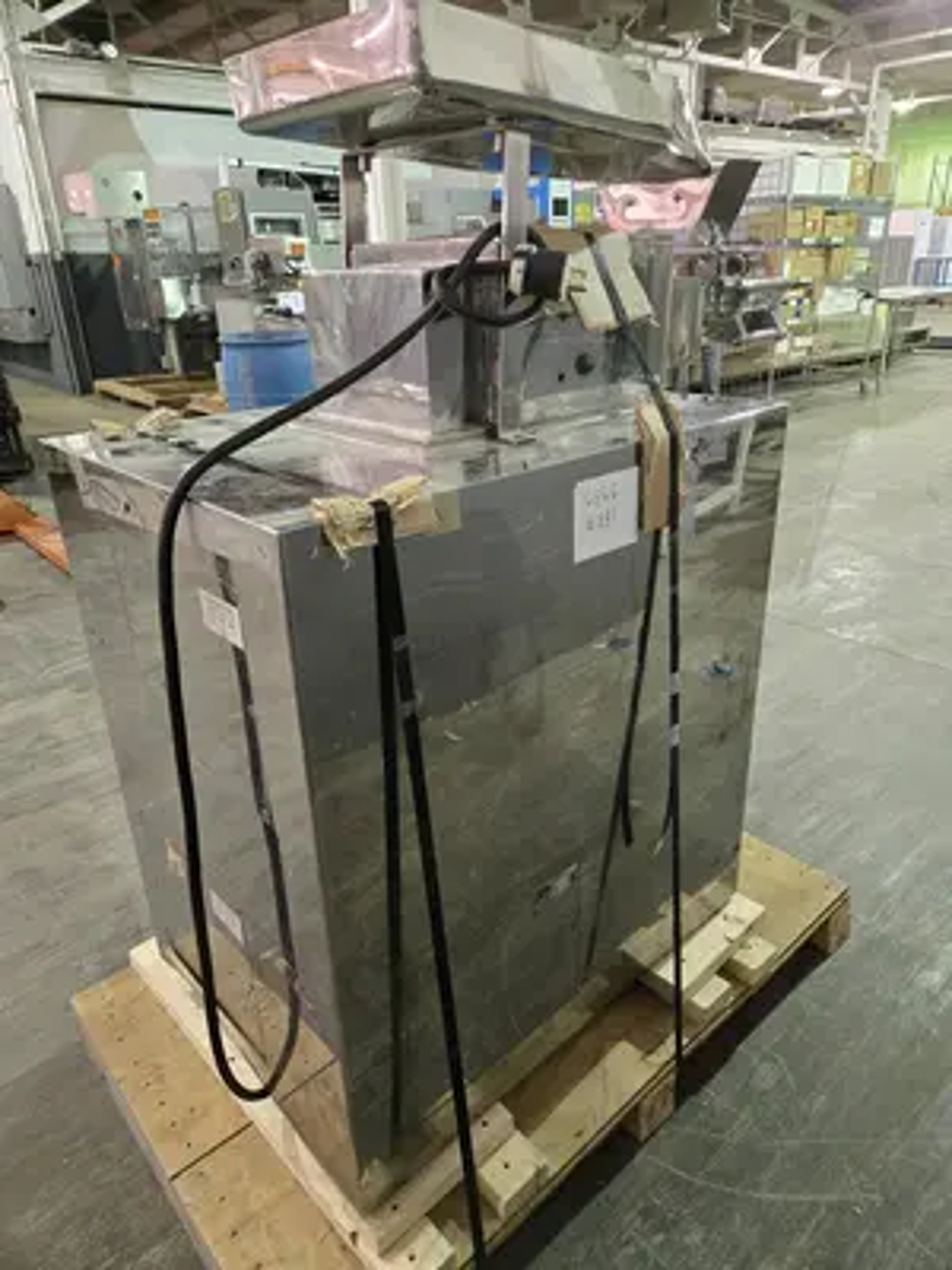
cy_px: 635
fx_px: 843
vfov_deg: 73.9
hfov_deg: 58.9
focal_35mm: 23
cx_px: 476
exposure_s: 1/60
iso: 640
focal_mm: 5.4
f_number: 1.8
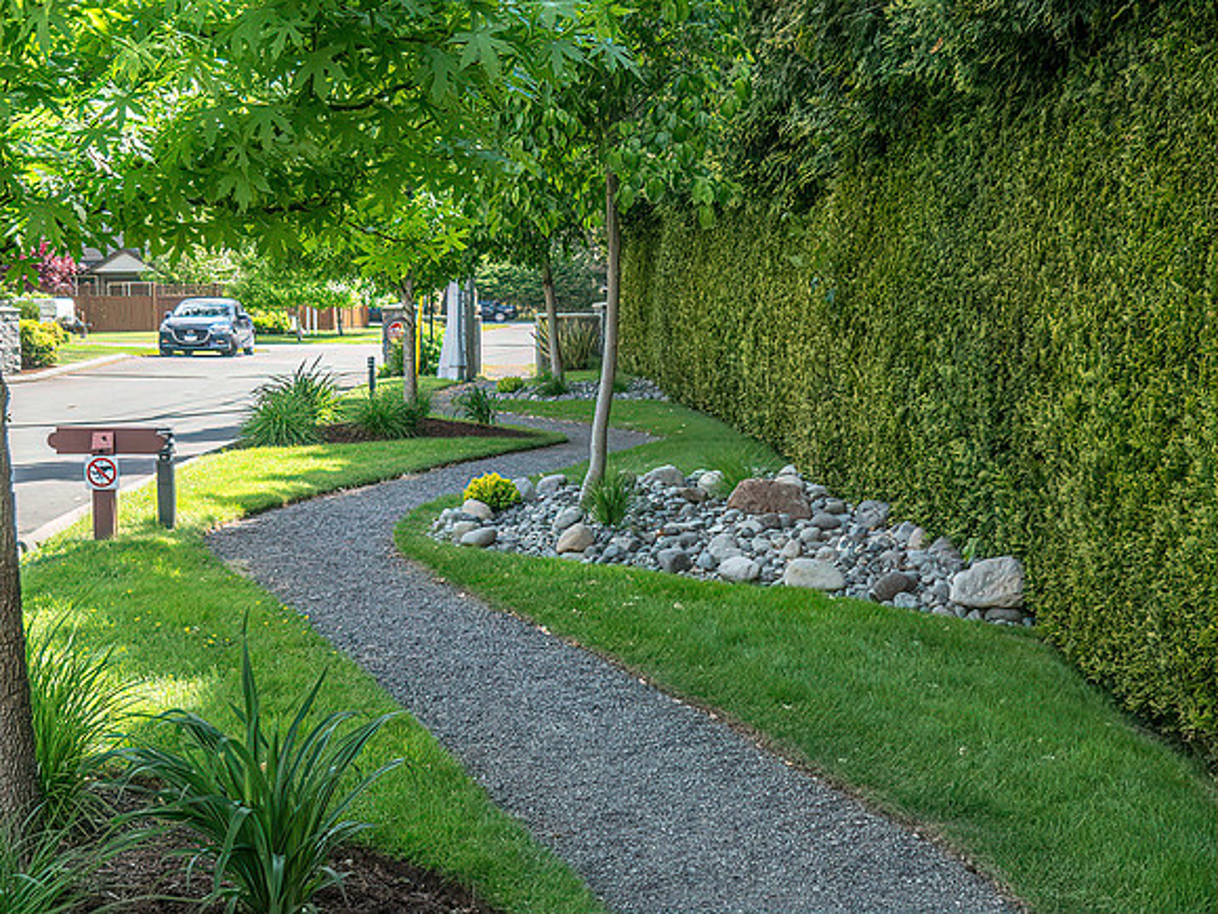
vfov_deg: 29.1
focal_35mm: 50
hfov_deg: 38.2
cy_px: 457
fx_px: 1759
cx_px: 609
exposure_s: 1/800
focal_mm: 25
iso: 1250
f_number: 5
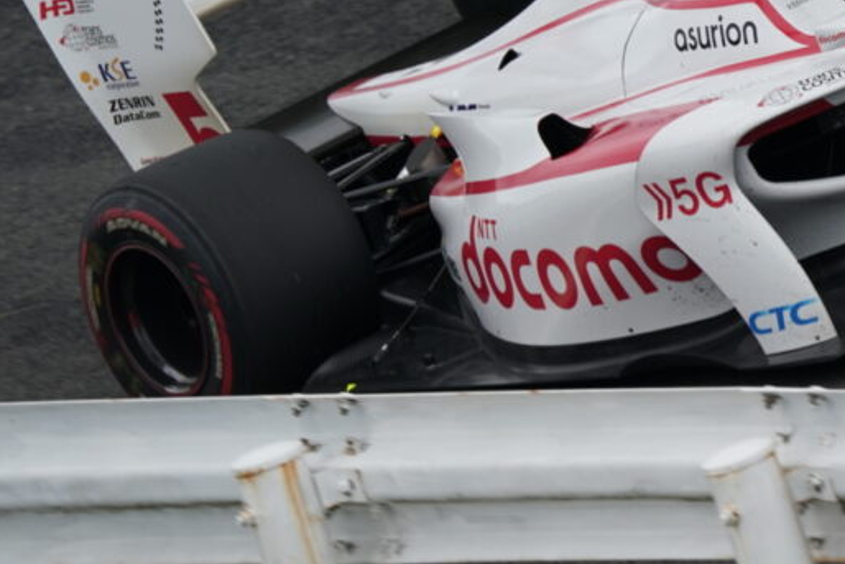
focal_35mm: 1366
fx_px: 32070
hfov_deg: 1.5
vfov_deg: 1.0
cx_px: 904
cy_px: -43
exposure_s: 1/500
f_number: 11
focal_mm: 600
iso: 320
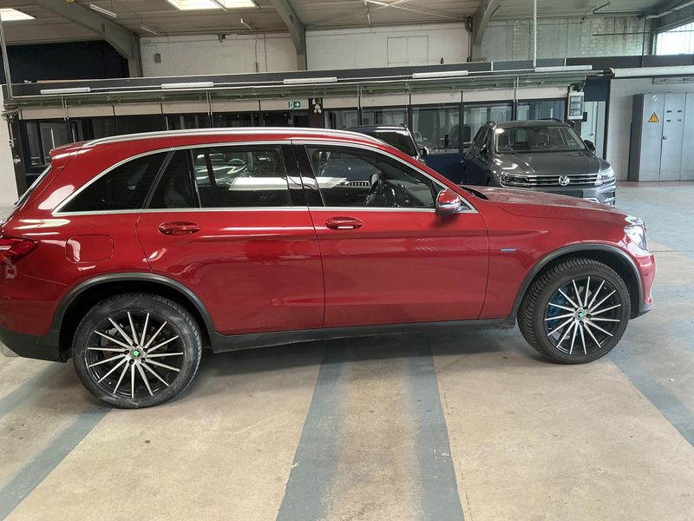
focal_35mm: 28
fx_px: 561
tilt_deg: -10.4
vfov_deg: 49.7
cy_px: 260
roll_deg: +2.1
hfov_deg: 63.4
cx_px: 347
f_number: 1.8
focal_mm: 3
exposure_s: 1/67
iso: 64
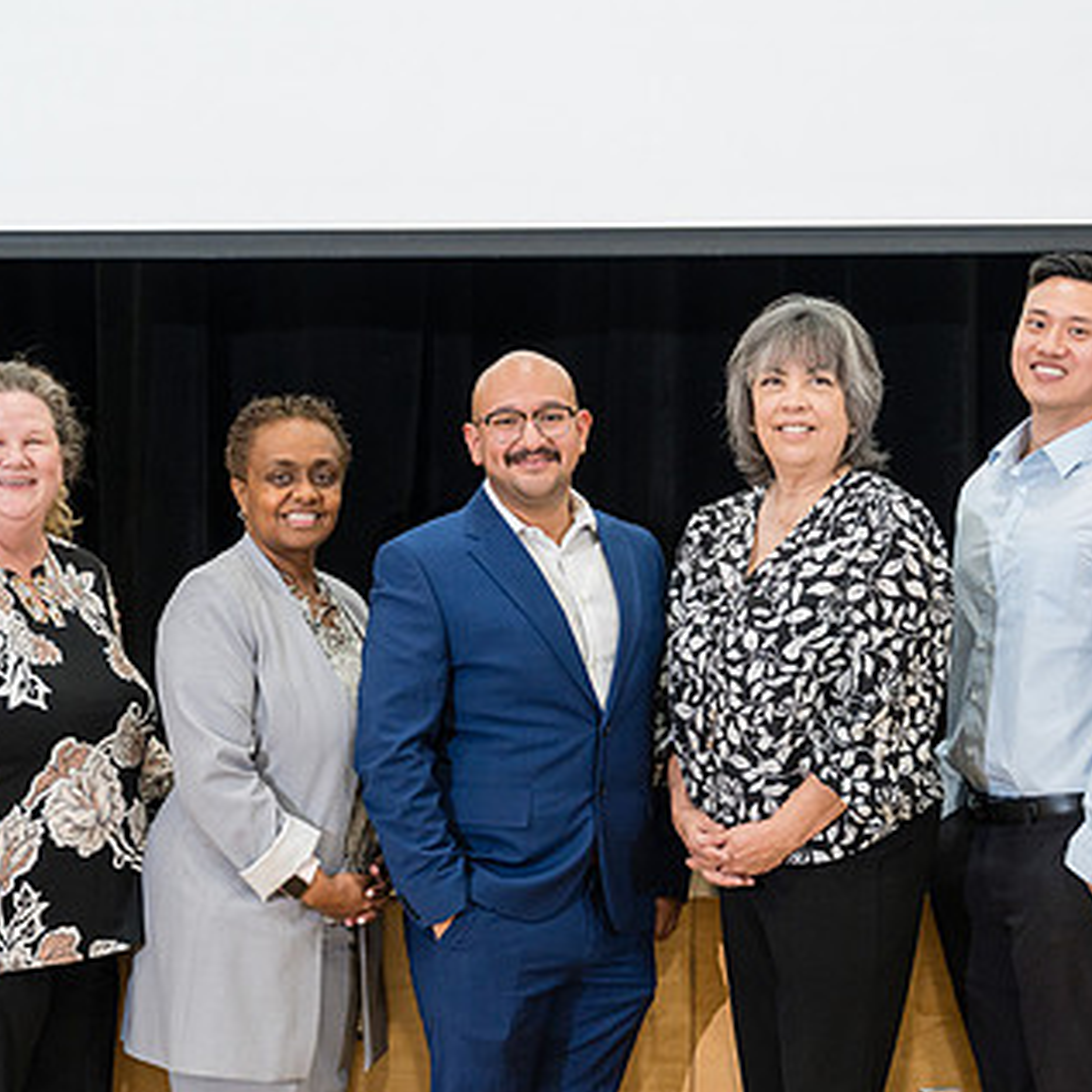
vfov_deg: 21.1
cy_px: 632
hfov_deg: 21.1
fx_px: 2927
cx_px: 534
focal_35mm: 82
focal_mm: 52.7
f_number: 2.8
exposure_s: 1/250
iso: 1600
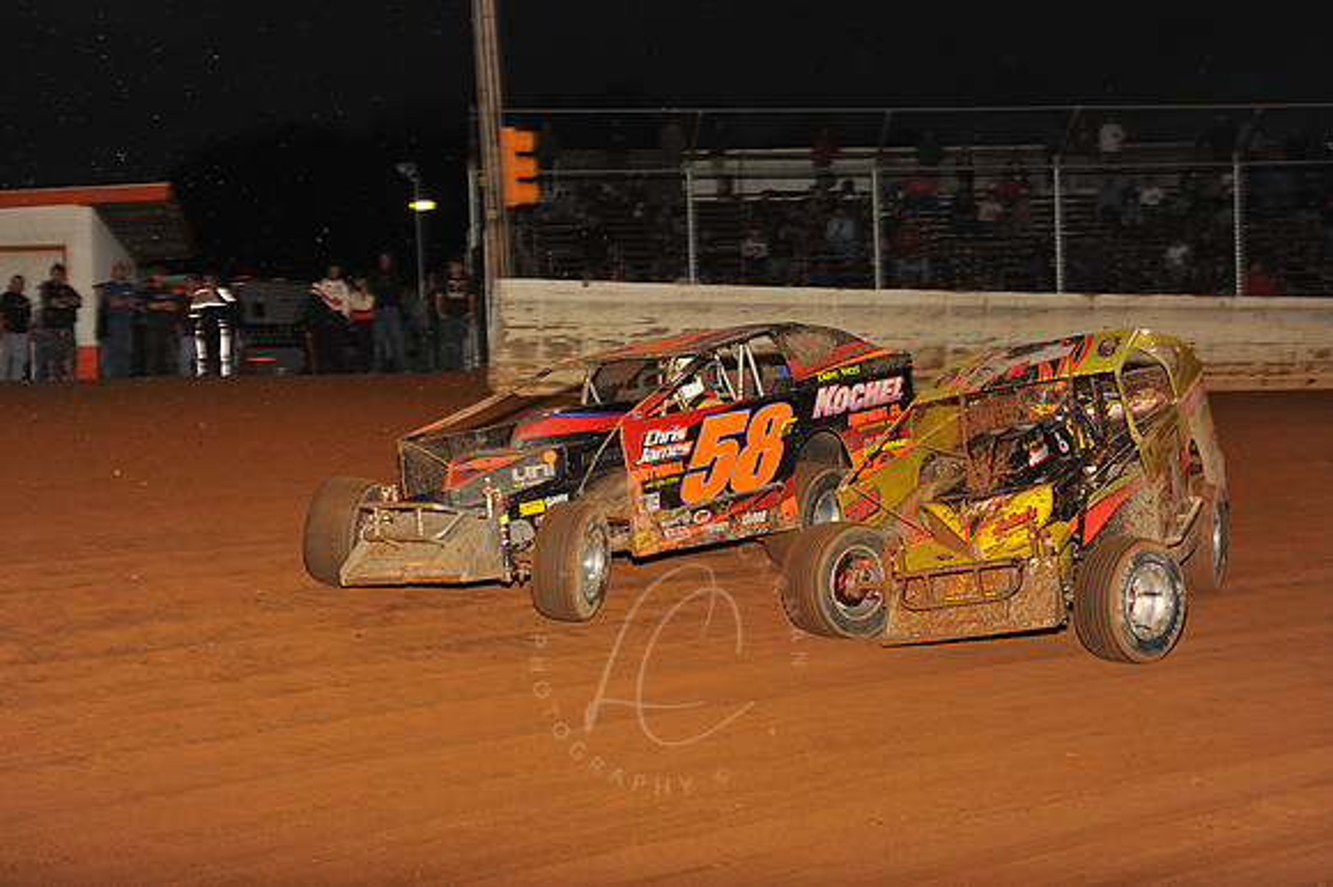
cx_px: 666
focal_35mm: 56
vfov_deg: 24.2
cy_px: 444
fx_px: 2072
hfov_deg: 35.7
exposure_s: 1/320
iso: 640
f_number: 7.1
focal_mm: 56
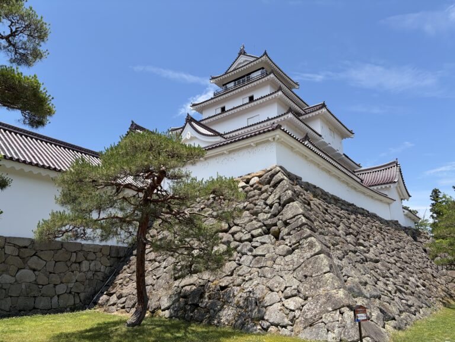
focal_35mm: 26
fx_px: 342
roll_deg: +0.9
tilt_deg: +18.2
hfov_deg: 67.3
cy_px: 171
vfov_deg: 53.1
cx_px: 228
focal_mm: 5.96
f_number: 1.6
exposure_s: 1/3125
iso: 50
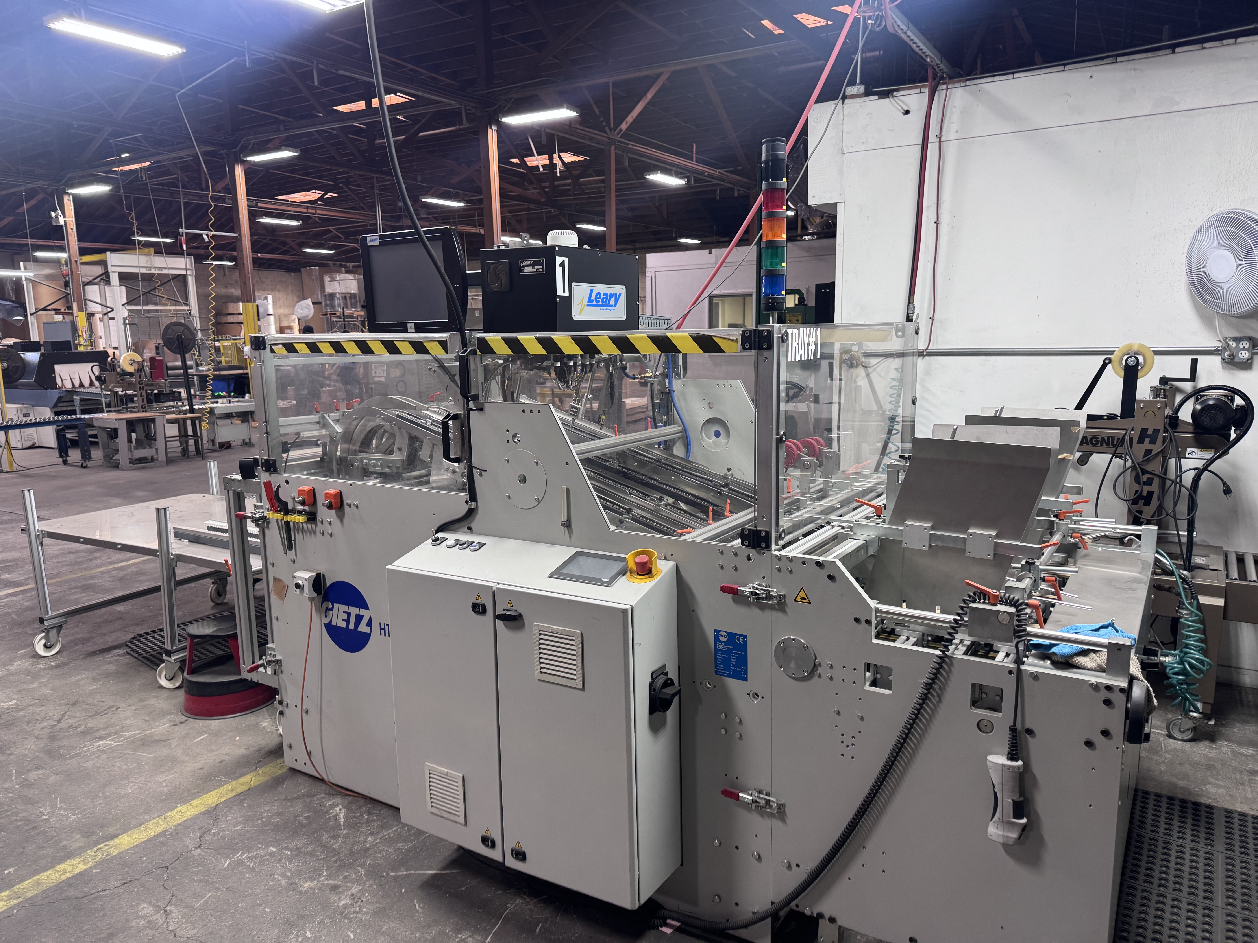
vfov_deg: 56.8
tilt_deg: -10.2
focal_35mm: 24
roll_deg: +1.5
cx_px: 629
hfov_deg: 71.6
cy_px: 472
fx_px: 872
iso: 160
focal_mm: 6.76
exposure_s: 1/60
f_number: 1.78
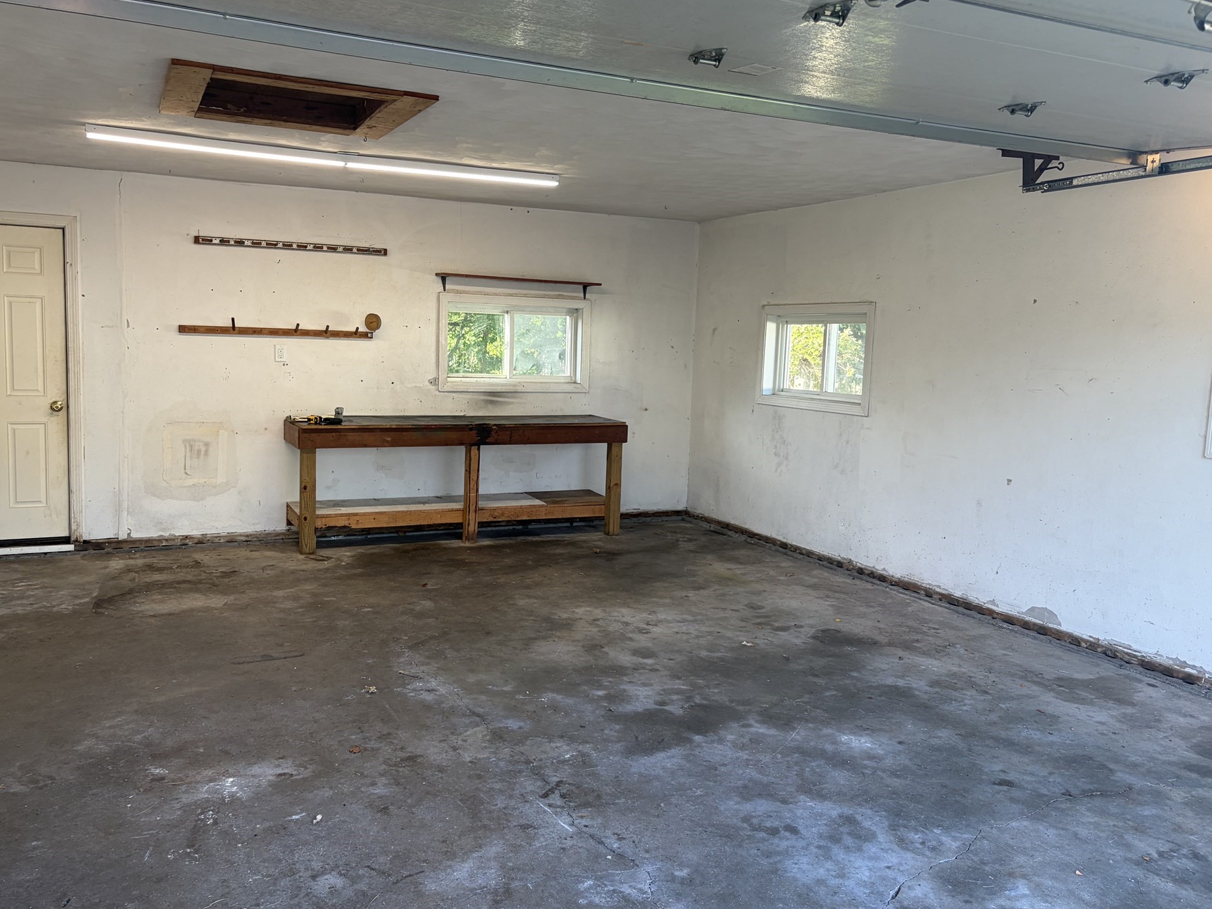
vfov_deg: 48.2
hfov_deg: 61.7
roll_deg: -1.4
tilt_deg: -5.2
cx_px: 590
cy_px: 436
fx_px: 1015
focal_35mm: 29
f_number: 1.6
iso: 50
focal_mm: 5.96
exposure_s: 1/120
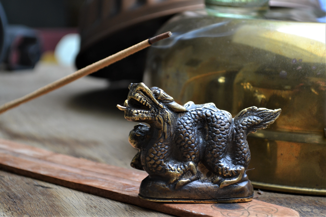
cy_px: 108
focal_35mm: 78
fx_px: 706
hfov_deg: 26.0
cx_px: 163
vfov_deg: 17.5
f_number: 5.6
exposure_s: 1/60
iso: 400
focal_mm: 52
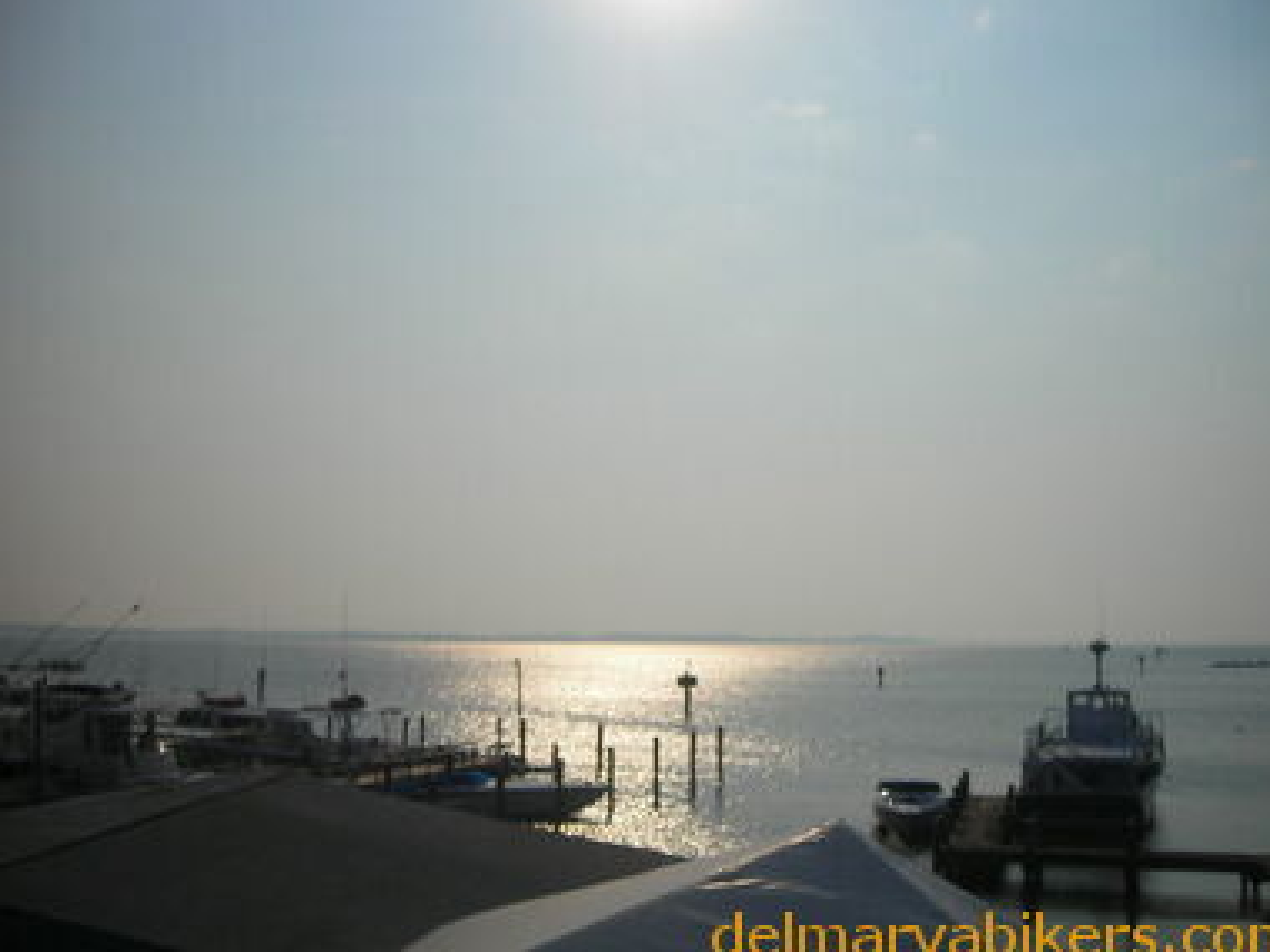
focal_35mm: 40
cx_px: 642
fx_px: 1468
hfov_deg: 46.8
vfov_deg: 36.0
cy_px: 464
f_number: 6.4
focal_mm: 6.3
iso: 50
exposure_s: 1/862
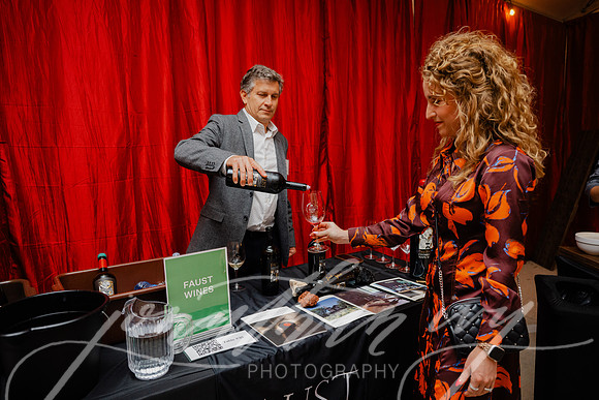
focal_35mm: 24
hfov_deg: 73.7
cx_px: 300
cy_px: 200
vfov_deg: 53.2
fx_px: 399
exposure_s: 1/125
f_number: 2.8
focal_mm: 24
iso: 1250
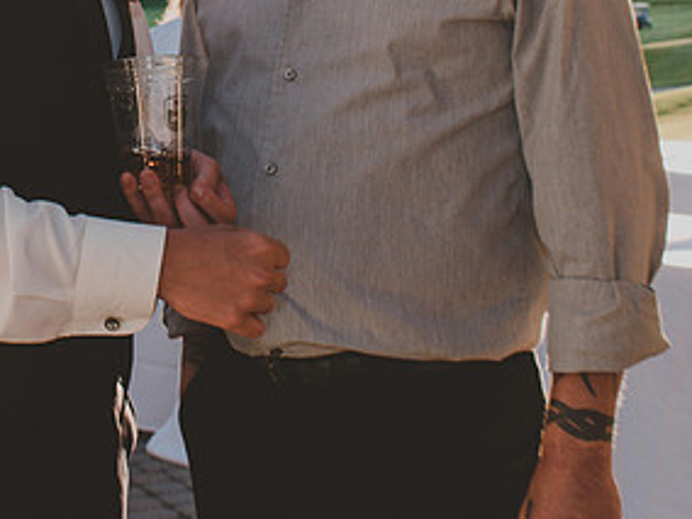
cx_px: 115
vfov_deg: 16.9
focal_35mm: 85
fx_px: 1699
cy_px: -14
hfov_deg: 22.6
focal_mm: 23
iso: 100
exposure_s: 1/160
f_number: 6.3
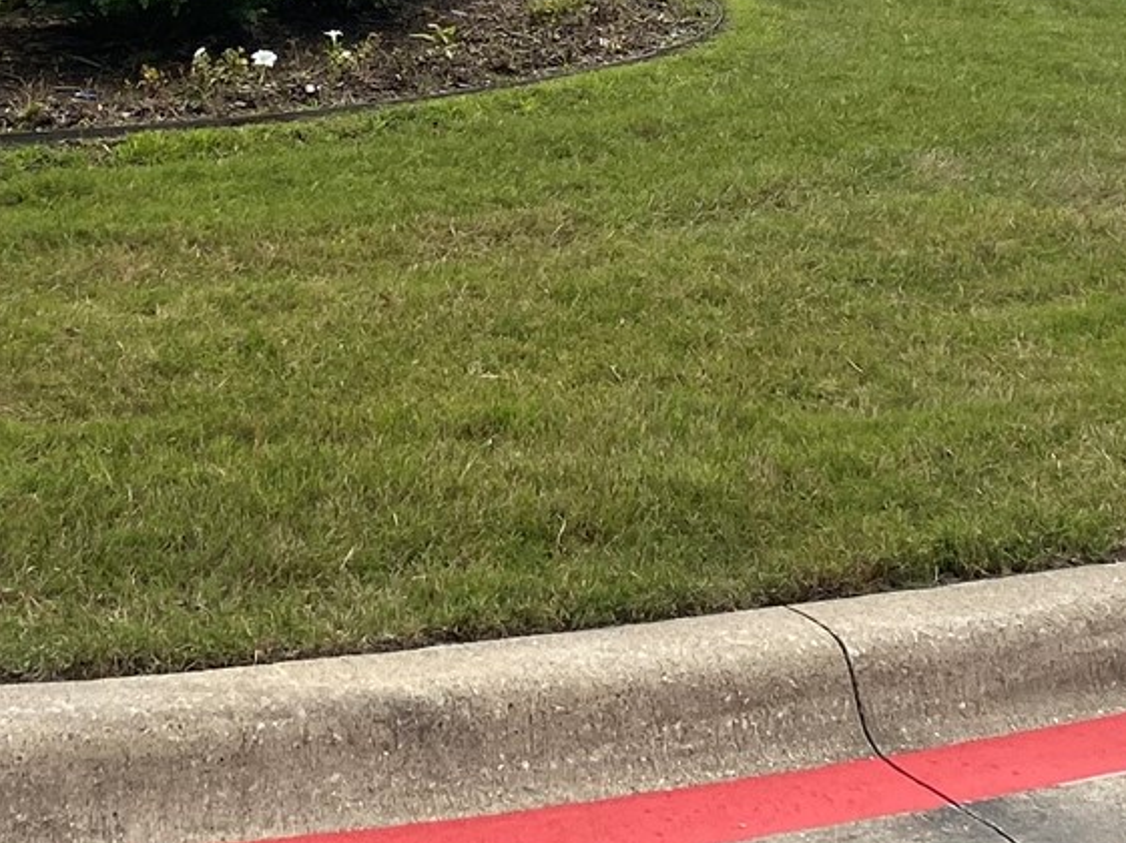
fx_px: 3088
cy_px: -219
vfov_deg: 14.9
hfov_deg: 20.7
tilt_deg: -1.9
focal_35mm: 95
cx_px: 576
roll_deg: -0.7
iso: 32
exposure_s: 1/4808
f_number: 1.8
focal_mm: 4.25
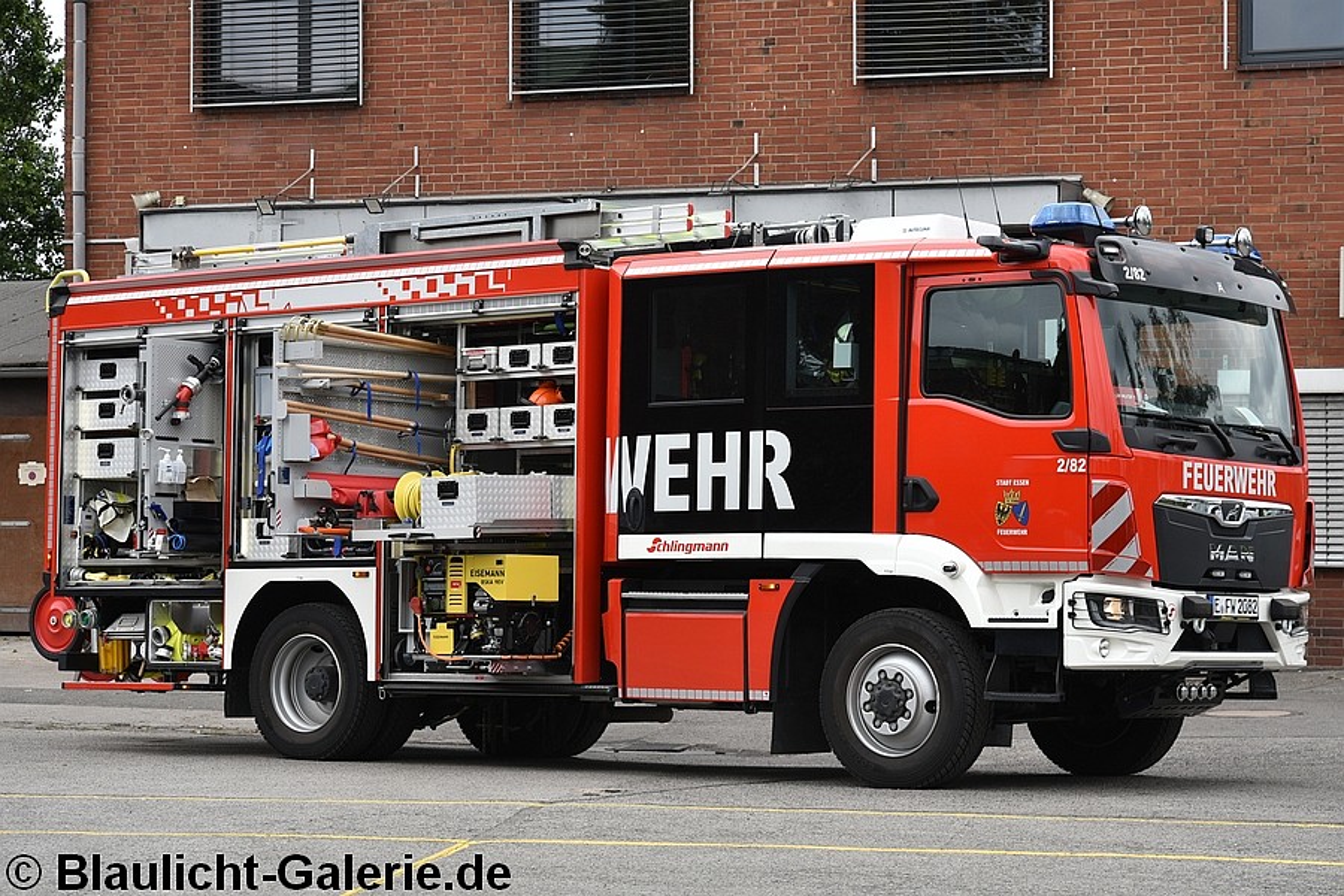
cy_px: 448
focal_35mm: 80
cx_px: 672
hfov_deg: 25.4
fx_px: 2986
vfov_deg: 17.1
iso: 220
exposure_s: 1/250
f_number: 8
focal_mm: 80
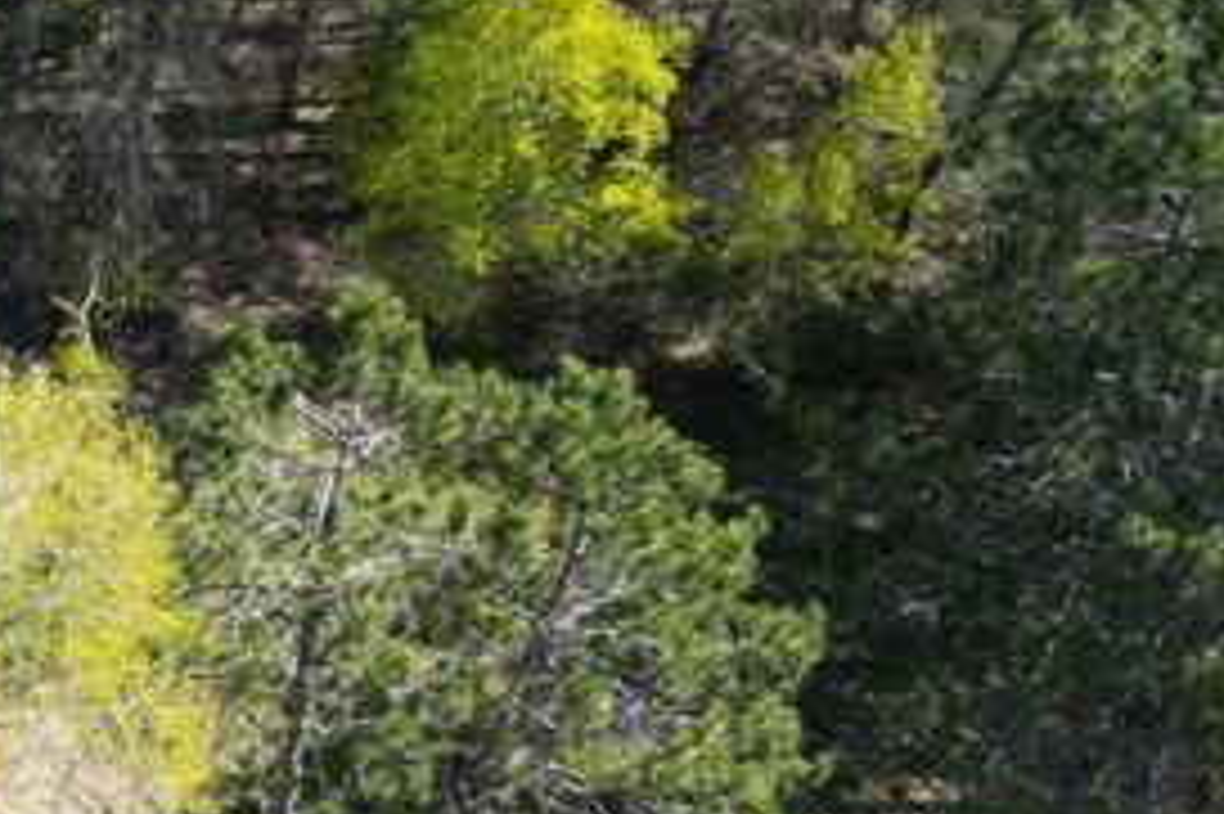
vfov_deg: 13.6
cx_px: -830
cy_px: -99
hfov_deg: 17.7
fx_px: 3330
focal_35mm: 98
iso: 110
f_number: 1.7
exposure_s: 1/1000
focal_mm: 6.72
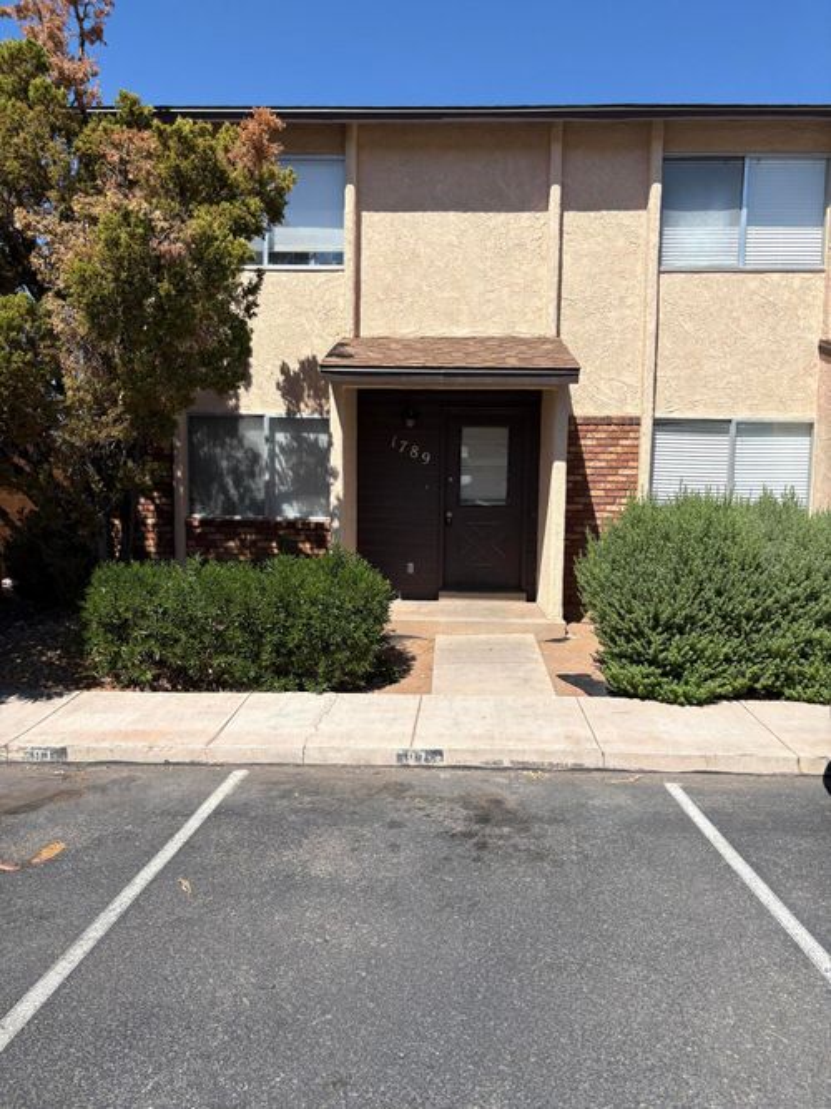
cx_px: 416
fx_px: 832
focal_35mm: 26
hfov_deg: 53.0
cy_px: 554
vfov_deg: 67.3
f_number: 1.6
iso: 50
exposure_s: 1/4329
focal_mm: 5.96
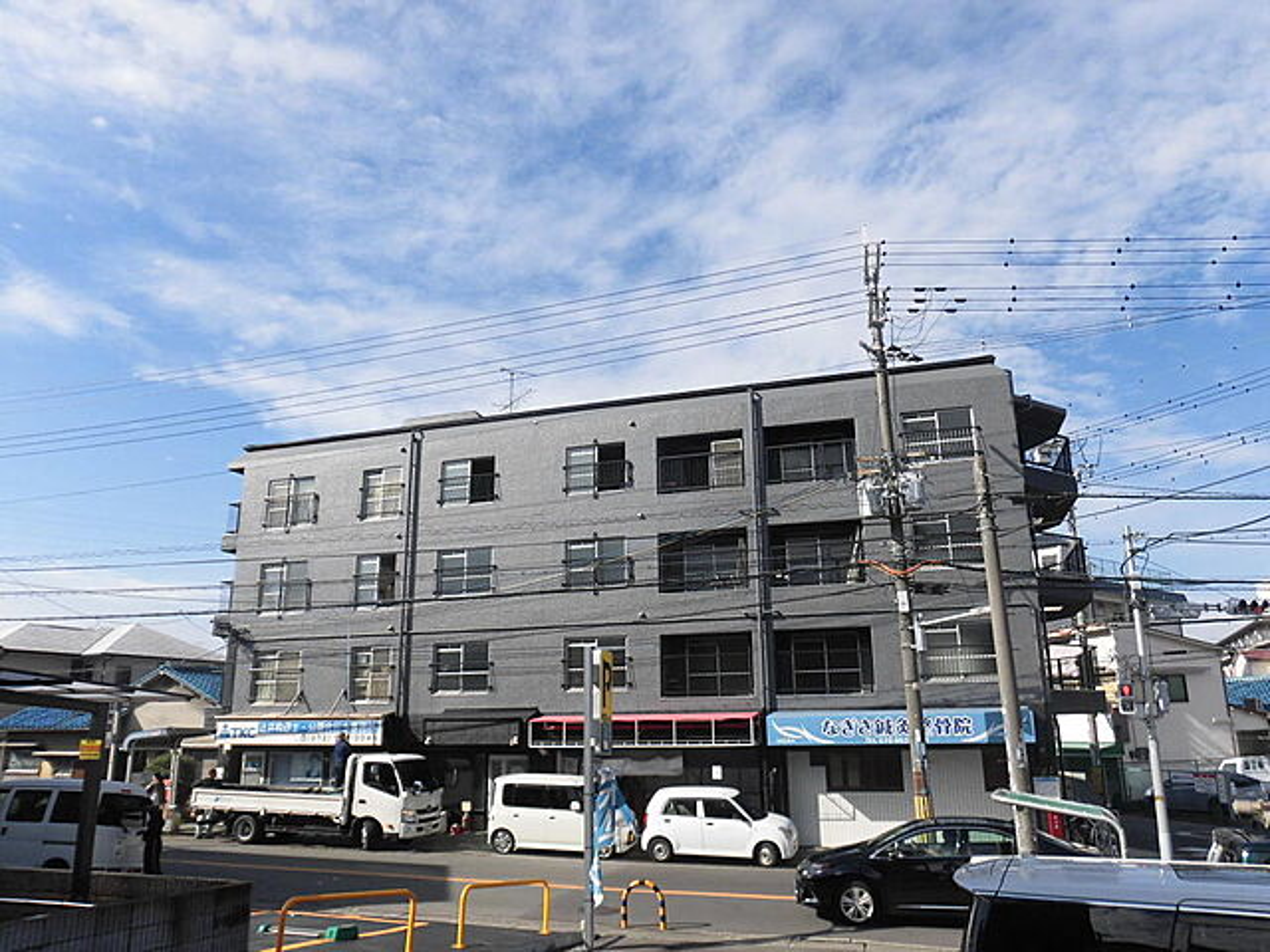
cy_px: 476
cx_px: 635
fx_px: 881
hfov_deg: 71.6
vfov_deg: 56.8
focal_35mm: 24
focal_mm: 4.3
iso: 100
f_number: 7.8
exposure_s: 1/250
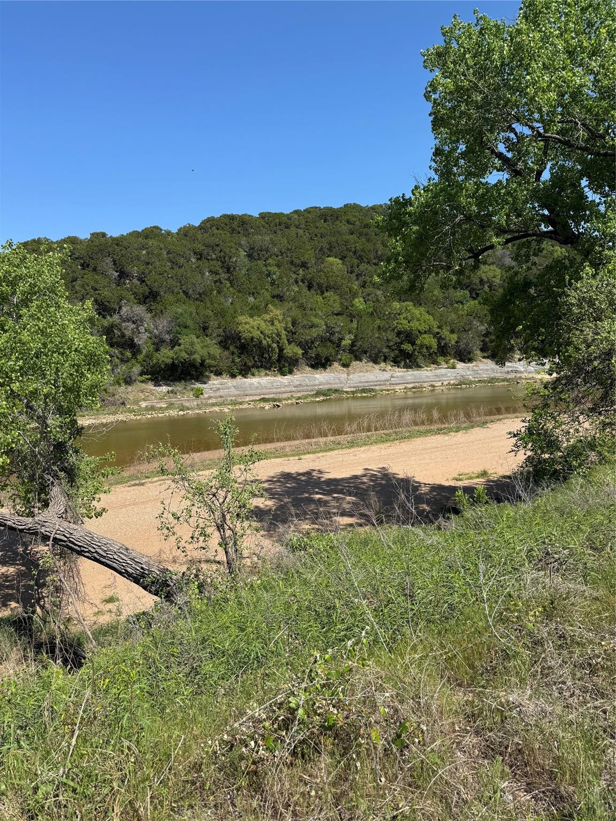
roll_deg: +3.7
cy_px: 410
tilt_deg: -5.4
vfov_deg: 71.6
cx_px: 308
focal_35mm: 24
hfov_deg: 56.8
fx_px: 569
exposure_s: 1/3802
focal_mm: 6.76
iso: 80
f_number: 1.78
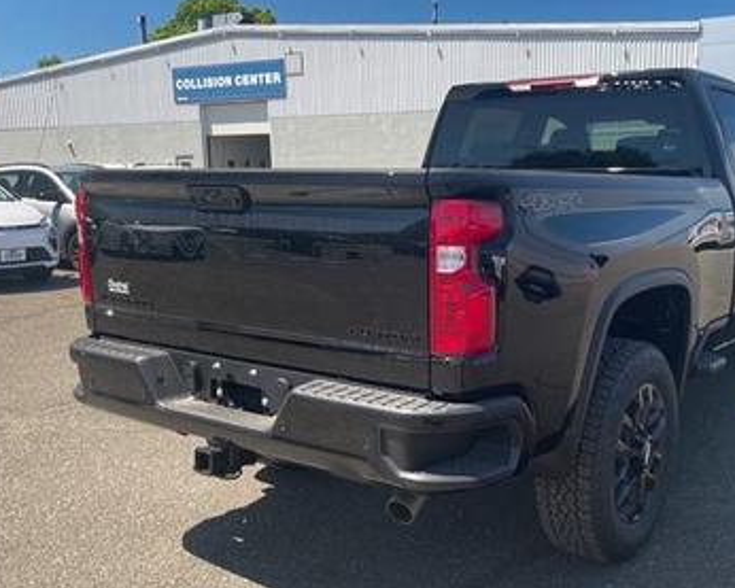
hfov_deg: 48.8
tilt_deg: -10.9
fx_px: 805
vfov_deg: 40.1
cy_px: 312
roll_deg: +0.3
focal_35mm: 37
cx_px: 440
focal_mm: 4.2
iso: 32
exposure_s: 1/587
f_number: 1.6
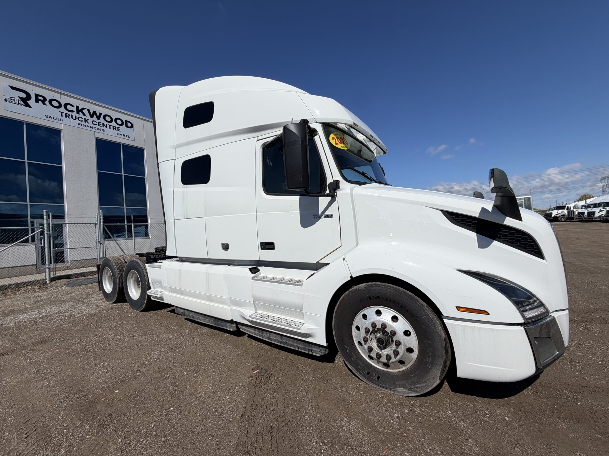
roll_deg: +4.1
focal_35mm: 14
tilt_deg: +0.4
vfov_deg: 85.7
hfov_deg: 102.1
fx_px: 246
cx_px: 304
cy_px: 228
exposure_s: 1/2410
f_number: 2.2
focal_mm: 2.22
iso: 20
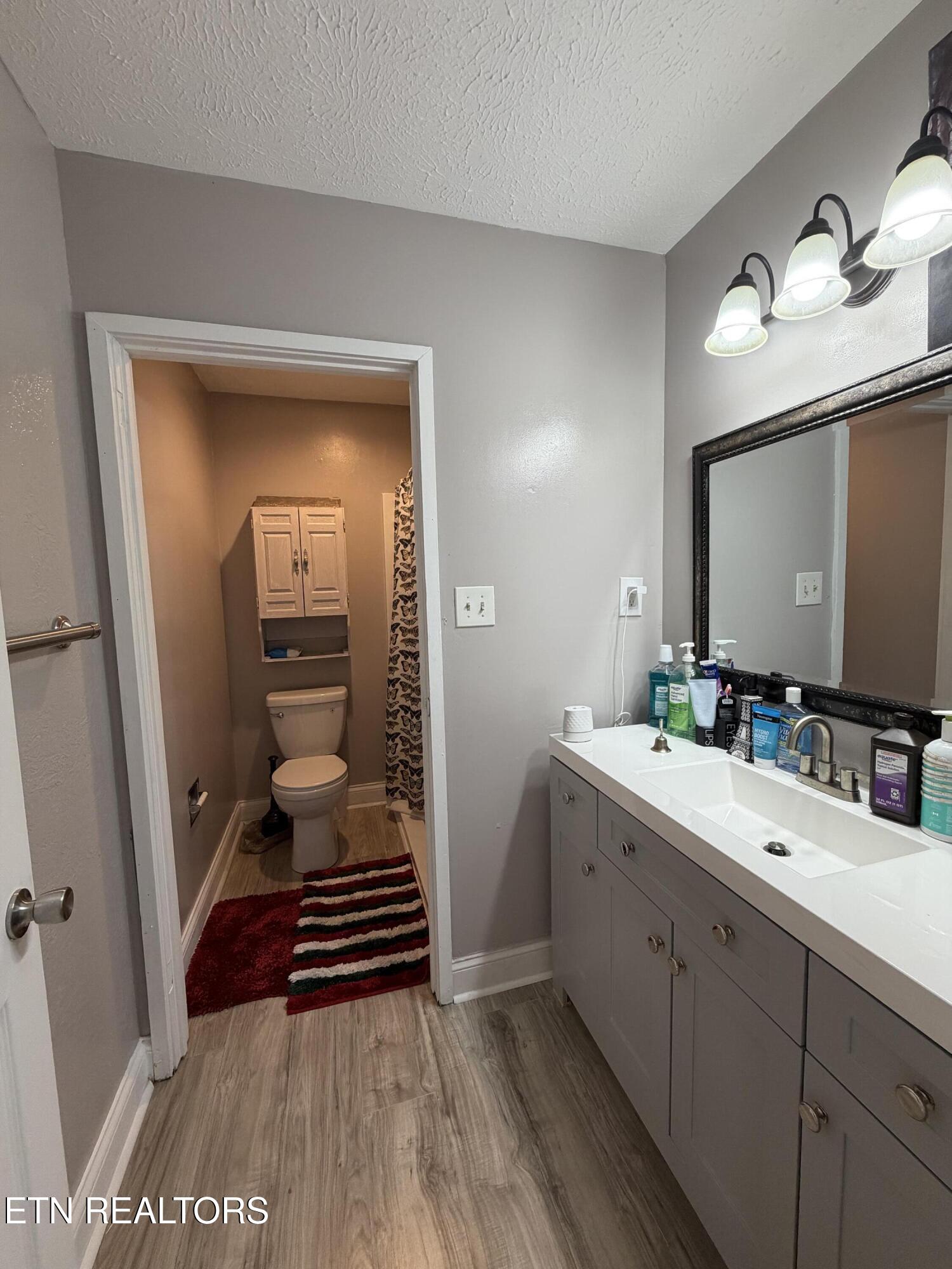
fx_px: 513
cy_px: 634
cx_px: 476
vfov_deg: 102.1
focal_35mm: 14
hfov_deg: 85.7
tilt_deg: -5.6
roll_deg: +1.1
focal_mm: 2.22
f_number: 2.2
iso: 200
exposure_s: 1/120
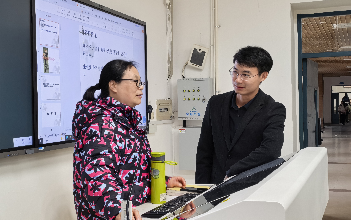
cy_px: 111
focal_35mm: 51
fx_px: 488
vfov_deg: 25.3
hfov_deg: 39.6
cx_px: 175
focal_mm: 6.98
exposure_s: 1/30
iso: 200
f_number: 4
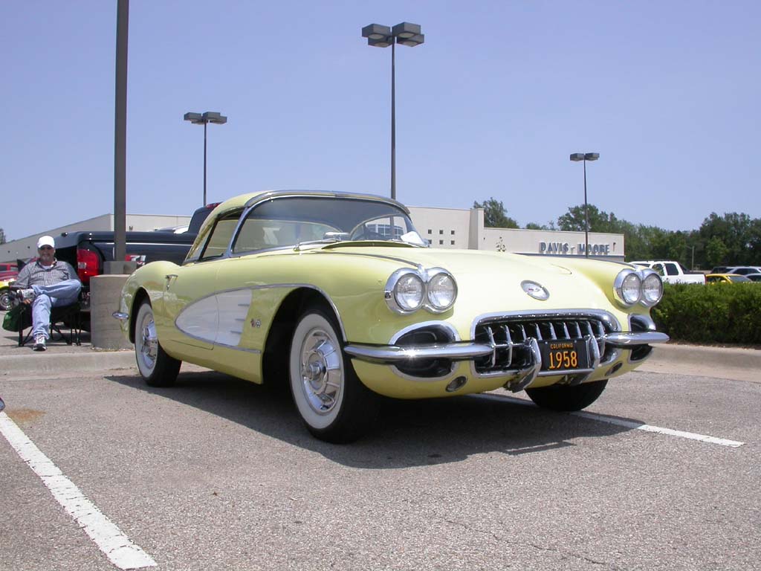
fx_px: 835
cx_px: 380
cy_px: 286
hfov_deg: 49.0
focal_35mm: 38
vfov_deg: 37.7
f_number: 7.5
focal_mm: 7.85
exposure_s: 1/402
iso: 100
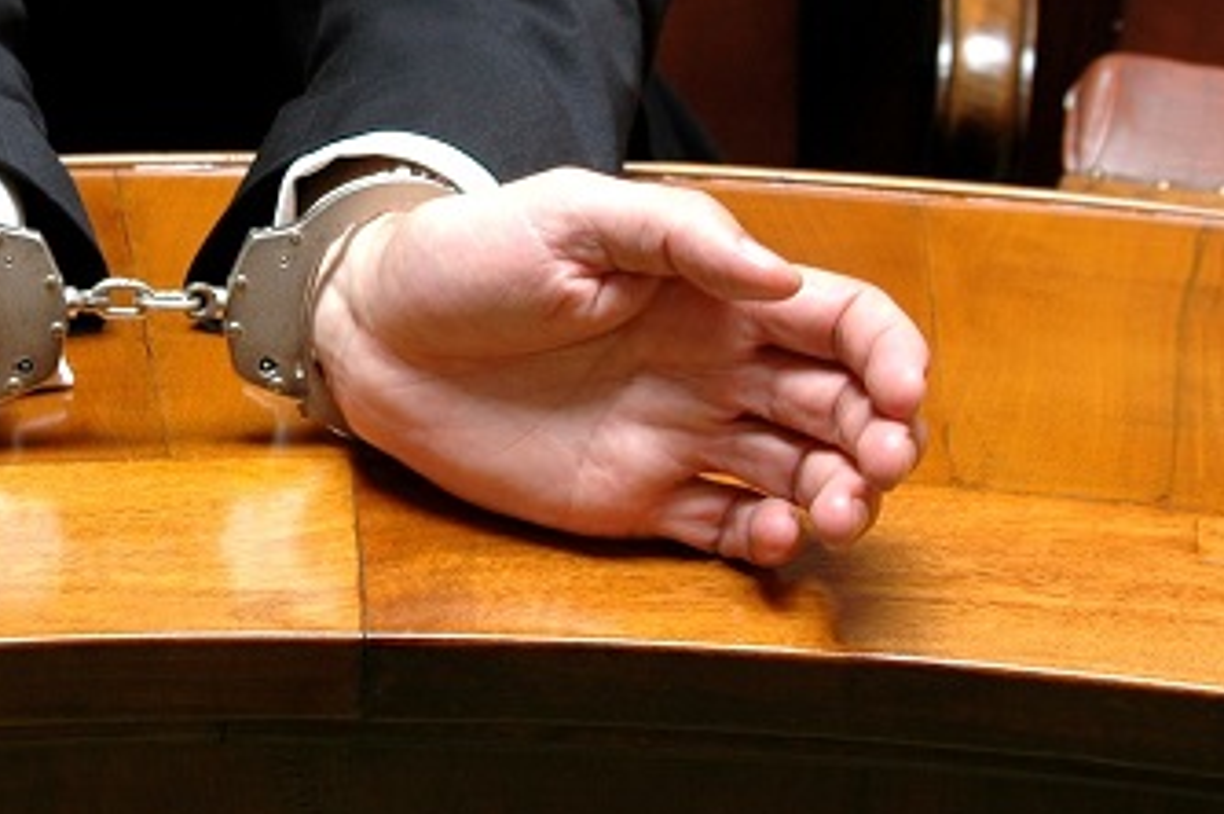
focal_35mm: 128
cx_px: 172
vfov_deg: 10.6
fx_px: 4348
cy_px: 136
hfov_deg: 15.9
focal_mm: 38
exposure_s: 1/8
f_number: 7.1
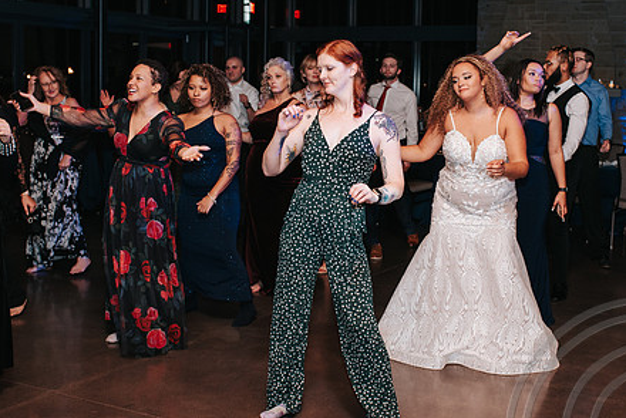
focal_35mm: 54
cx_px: 348
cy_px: 186
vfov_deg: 25.1
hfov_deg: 36.8
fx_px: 940
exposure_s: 1/200
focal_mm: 35
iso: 1000
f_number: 3.5
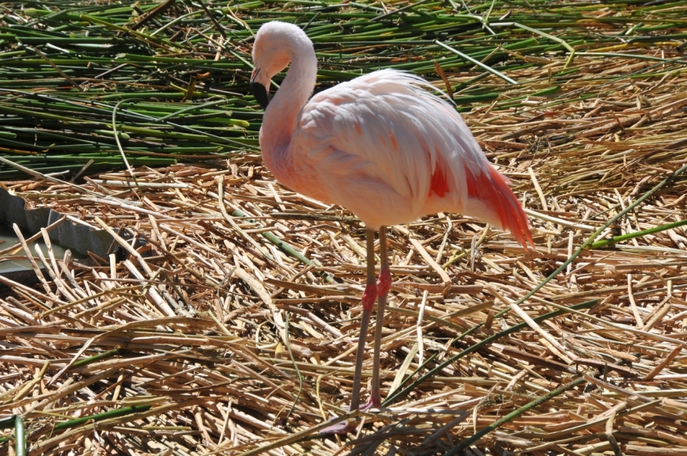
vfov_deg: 11.1
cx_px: 344
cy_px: 228
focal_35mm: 123
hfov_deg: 16.7
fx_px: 2344
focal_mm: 82
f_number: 9.5
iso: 200
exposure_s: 1/350
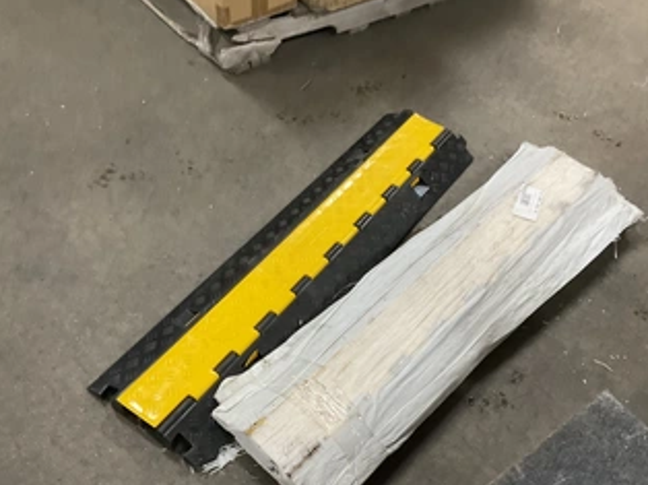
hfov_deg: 50.2
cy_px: 285
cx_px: 341
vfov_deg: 38.5
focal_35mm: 37
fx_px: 692
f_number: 1.8
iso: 200
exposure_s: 1/60
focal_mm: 3
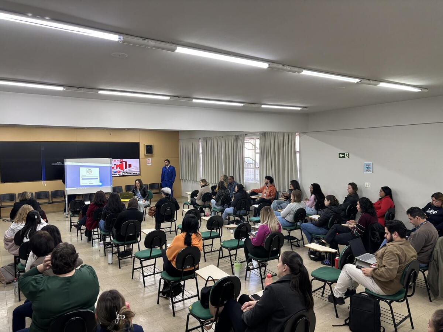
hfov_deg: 67.3
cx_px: 222
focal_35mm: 26
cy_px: 166
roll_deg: +0.7
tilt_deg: -2.0
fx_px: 333
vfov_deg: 53.1
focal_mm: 5.96
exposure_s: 1/60
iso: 80
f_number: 1.6
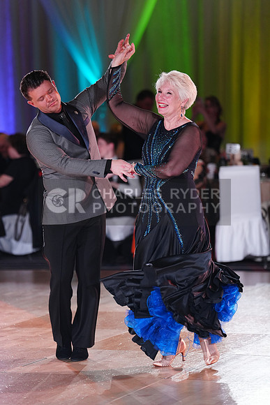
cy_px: 202
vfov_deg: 13.0
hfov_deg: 8.7
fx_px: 1776
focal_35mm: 158
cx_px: 135
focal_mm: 158
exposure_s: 1/400
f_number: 2.8
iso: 1600
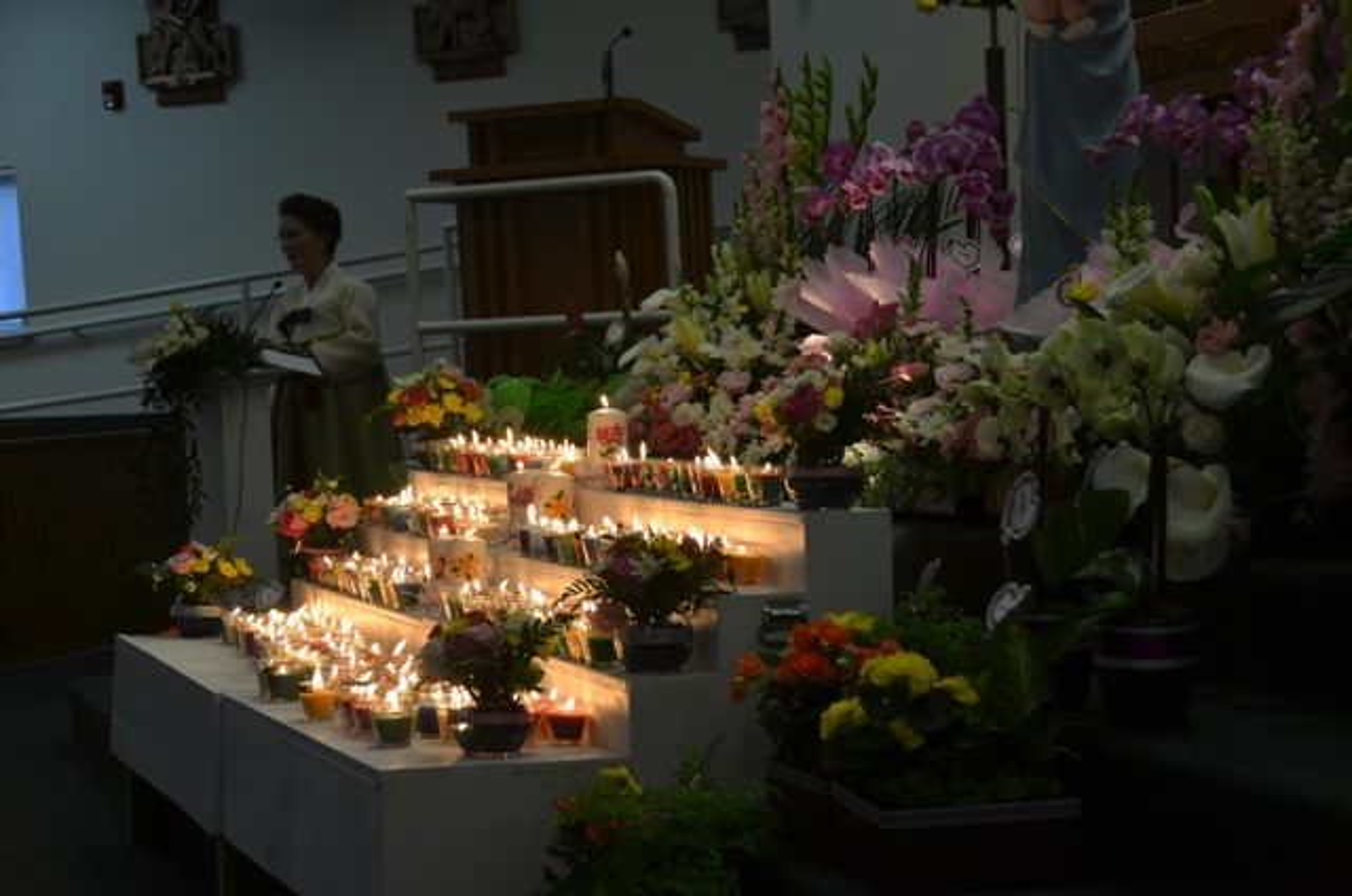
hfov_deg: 27.0
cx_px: 676
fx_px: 2811
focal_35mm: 75
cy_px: 448
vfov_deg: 18.1
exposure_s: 1/60
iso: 400
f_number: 4.8
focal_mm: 50
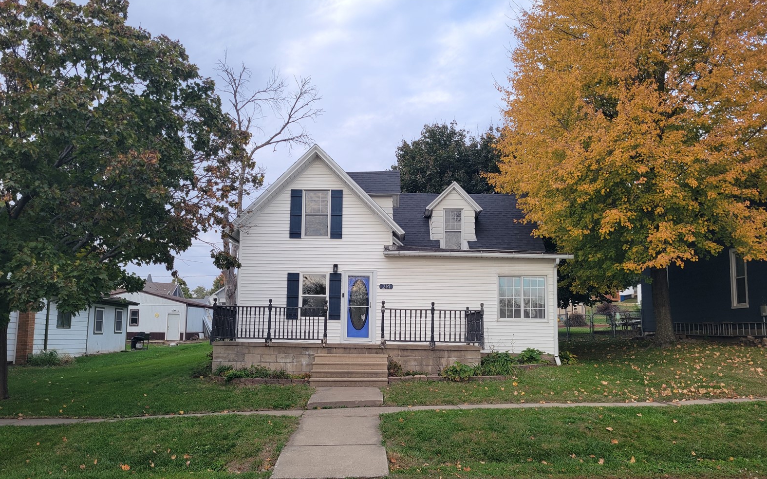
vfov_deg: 44.3
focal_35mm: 28
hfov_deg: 66.5
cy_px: 287
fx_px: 585
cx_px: 379
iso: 40
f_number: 1.8
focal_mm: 5.4
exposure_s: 1/152
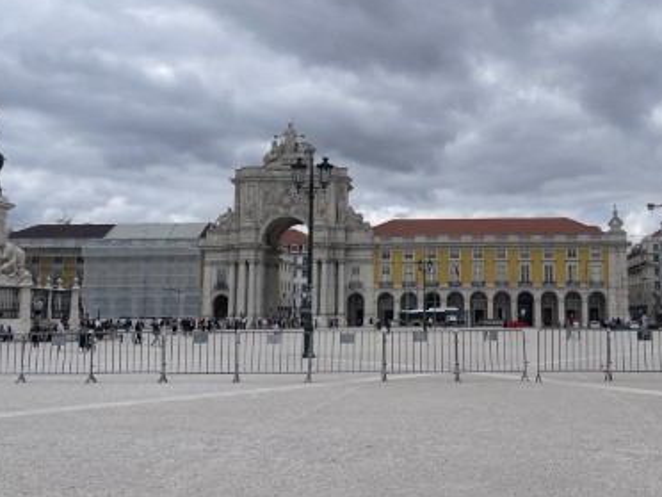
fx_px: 822
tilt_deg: +8.8
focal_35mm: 43
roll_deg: +0.8
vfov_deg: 33.5
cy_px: 203
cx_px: 445
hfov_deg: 43.2
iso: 32
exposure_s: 1/8547
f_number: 1.6
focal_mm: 5.1
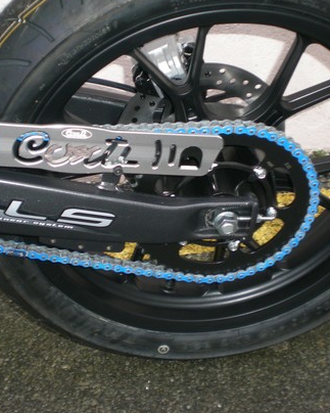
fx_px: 830
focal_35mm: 68
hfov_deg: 22.4
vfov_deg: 27.9
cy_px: 170
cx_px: 136
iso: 86
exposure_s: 1/30
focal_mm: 7.4
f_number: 3.5
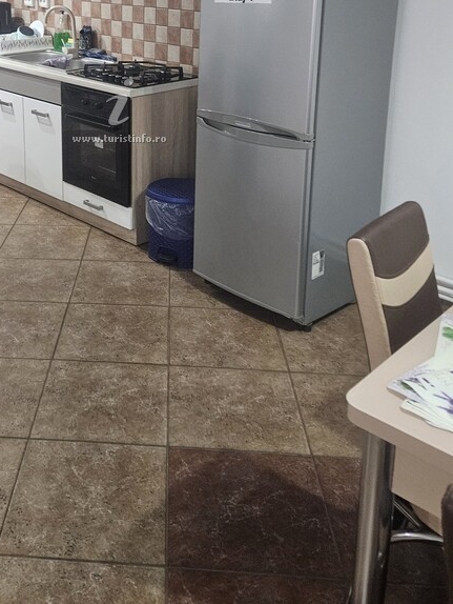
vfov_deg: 43.5
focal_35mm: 41
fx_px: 715
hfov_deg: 34.6
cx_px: 127
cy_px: 117
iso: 800
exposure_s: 1/50
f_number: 1.8
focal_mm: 5.4
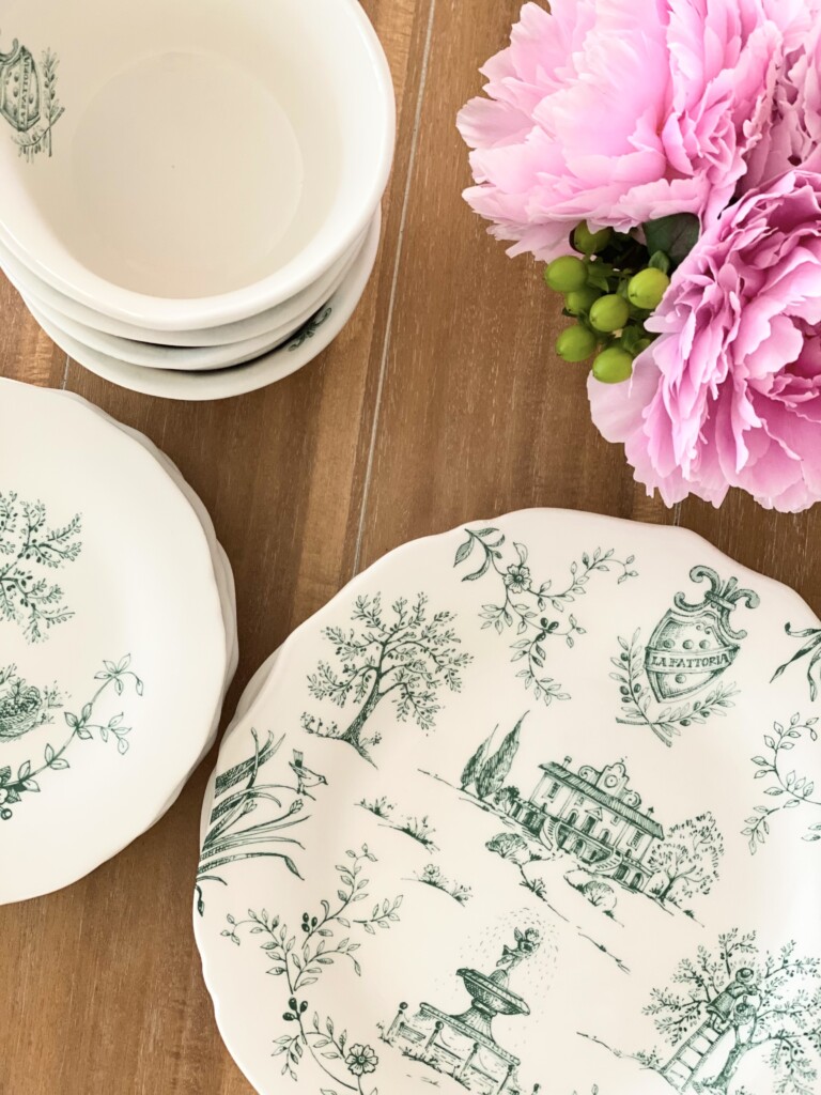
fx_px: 1644
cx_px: 410
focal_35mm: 52
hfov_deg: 28.0
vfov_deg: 36.8
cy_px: 548
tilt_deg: -83.6
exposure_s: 1/40
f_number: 2
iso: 250
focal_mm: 6
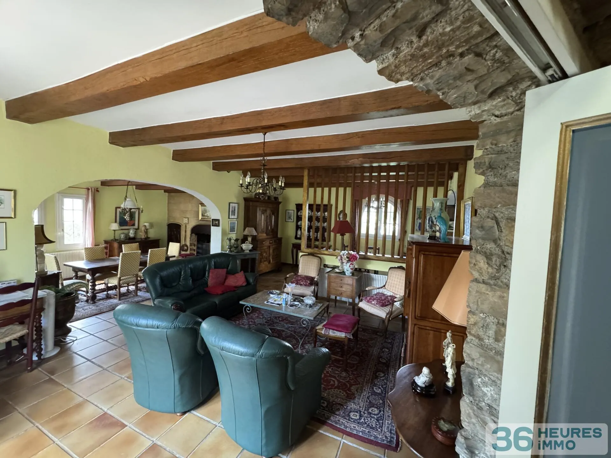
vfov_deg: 85.7
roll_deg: -2.4
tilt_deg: -2.4
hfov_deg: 102.1
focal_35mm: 14
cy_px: 229
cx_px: 306
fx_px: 247
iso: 1000
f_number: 2.2
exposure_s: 1/60
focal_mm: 2.22
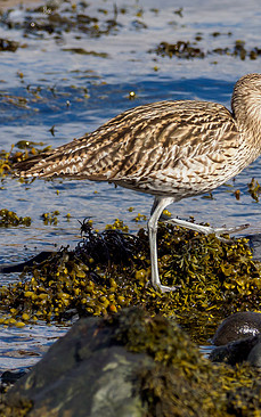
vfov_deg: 1.3
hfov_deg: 0.8
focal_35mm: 1570
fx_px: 17854
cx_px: 258
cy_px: 115
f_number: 4.5
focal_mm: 300
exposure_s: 1/2000
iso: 400
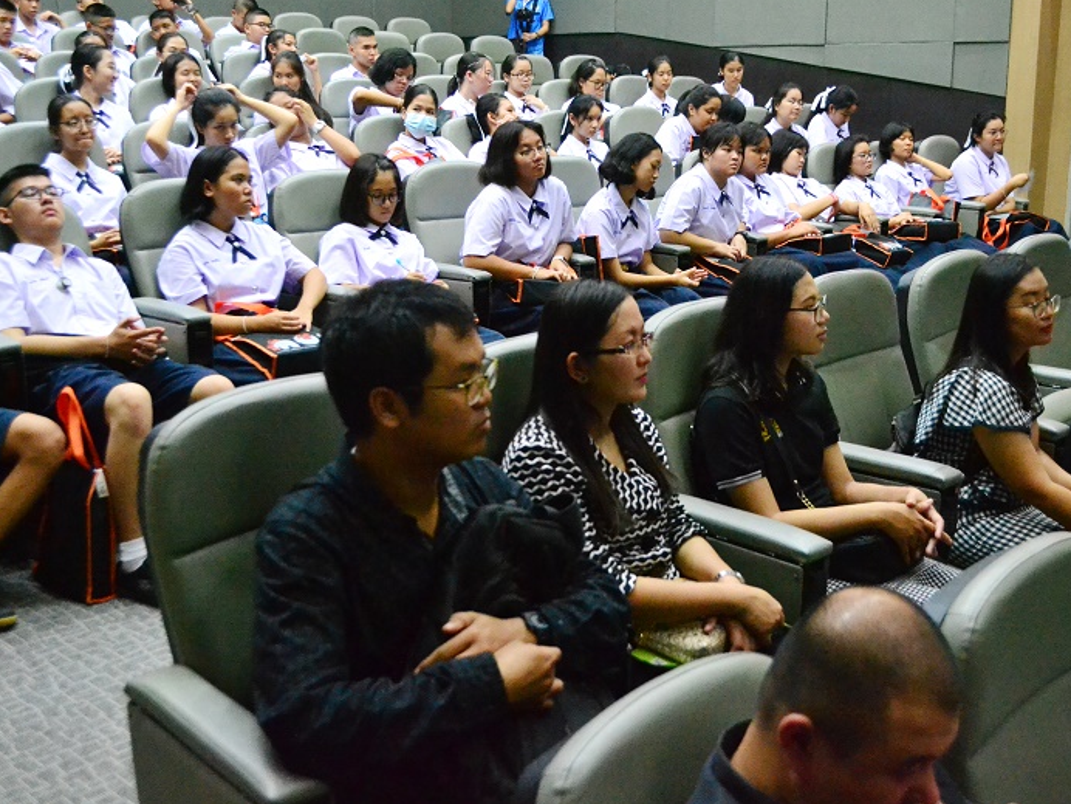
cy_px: 396
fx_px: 1238
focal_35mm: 40
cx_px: 557
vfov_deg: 36.0
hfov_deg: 46.8
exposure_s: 1/60
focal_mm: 24
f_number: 4
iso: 6400
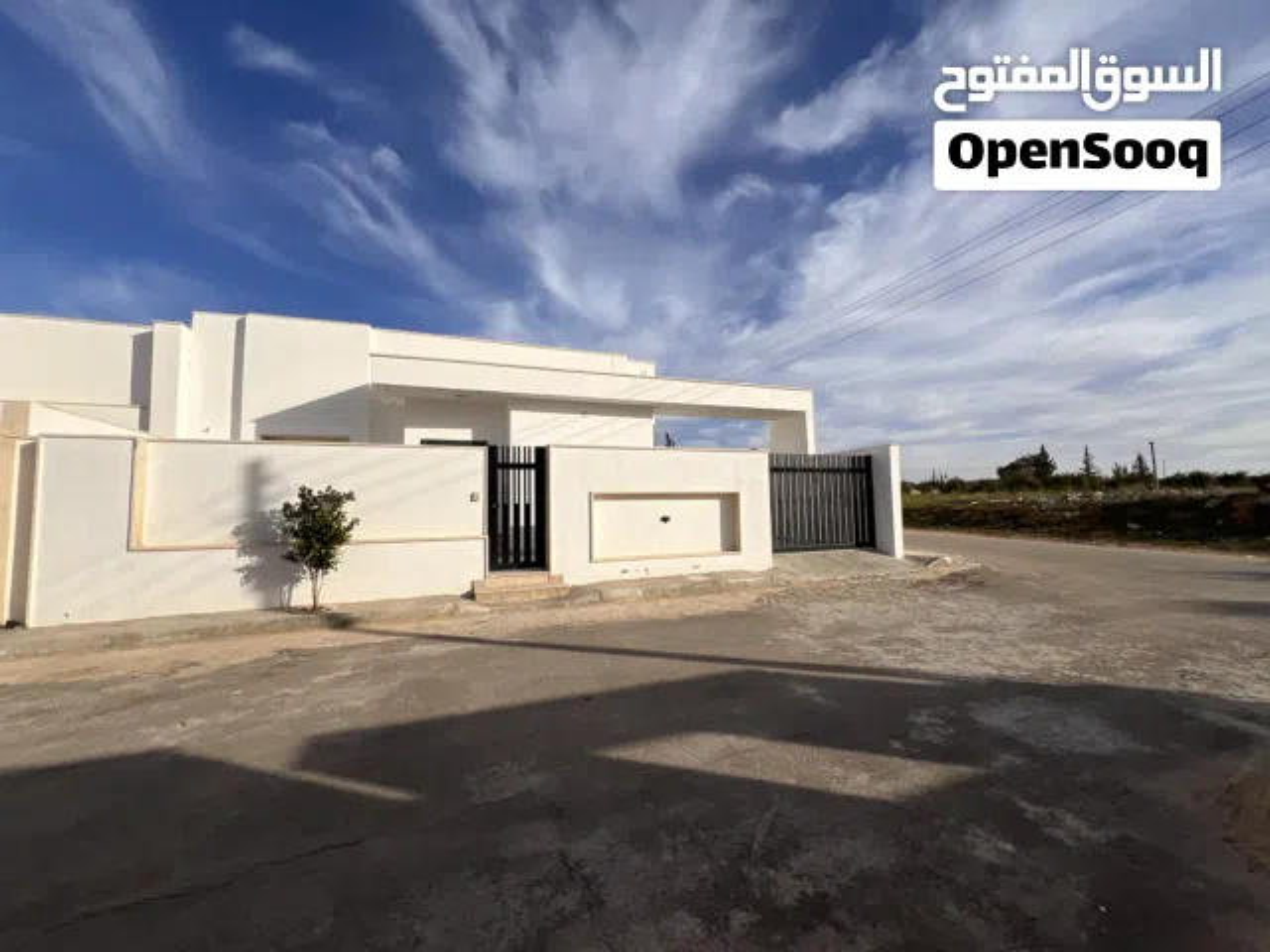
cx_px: 635
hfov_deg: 106.2
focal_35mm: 13
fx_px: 477
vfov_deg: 89.9
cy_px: 476
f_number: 1.8
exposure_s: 1/4065
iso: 32
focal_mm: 1.57
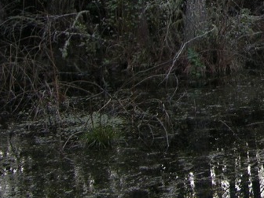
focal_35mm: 125
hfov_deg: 14.9
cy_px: -70
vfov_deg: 11.5
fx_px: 953
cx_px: 370
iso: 50
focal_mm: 8.9
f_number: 3.2
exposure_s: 1/37.6
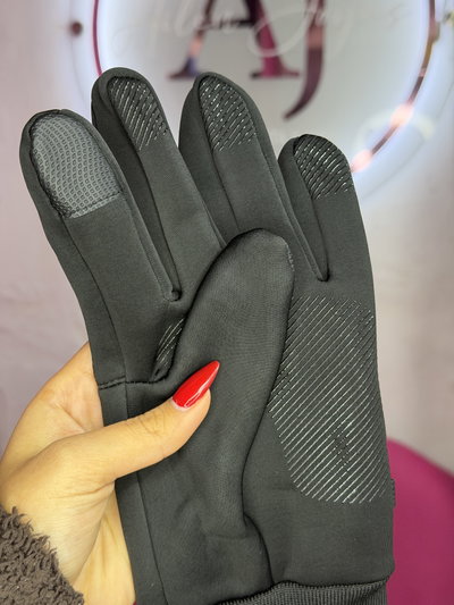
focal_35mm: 48
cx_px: 227
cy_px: 302
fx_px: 839
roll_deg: -0.4
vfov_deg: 39.6
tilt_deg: -8.2
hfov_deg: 30.3
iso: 250
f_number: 1.78
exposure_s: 1/100
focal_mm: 6.76
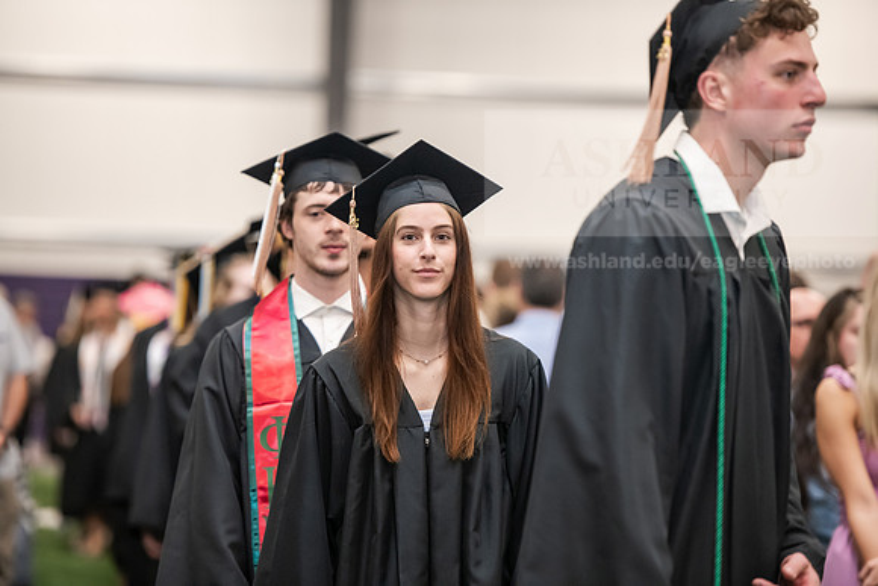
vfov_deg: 8.3
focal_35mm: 165
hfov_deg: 12.4
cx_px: 439
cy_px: 293
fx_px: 4025
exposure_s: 1/200
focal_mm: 165
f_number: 3.2
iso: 2500
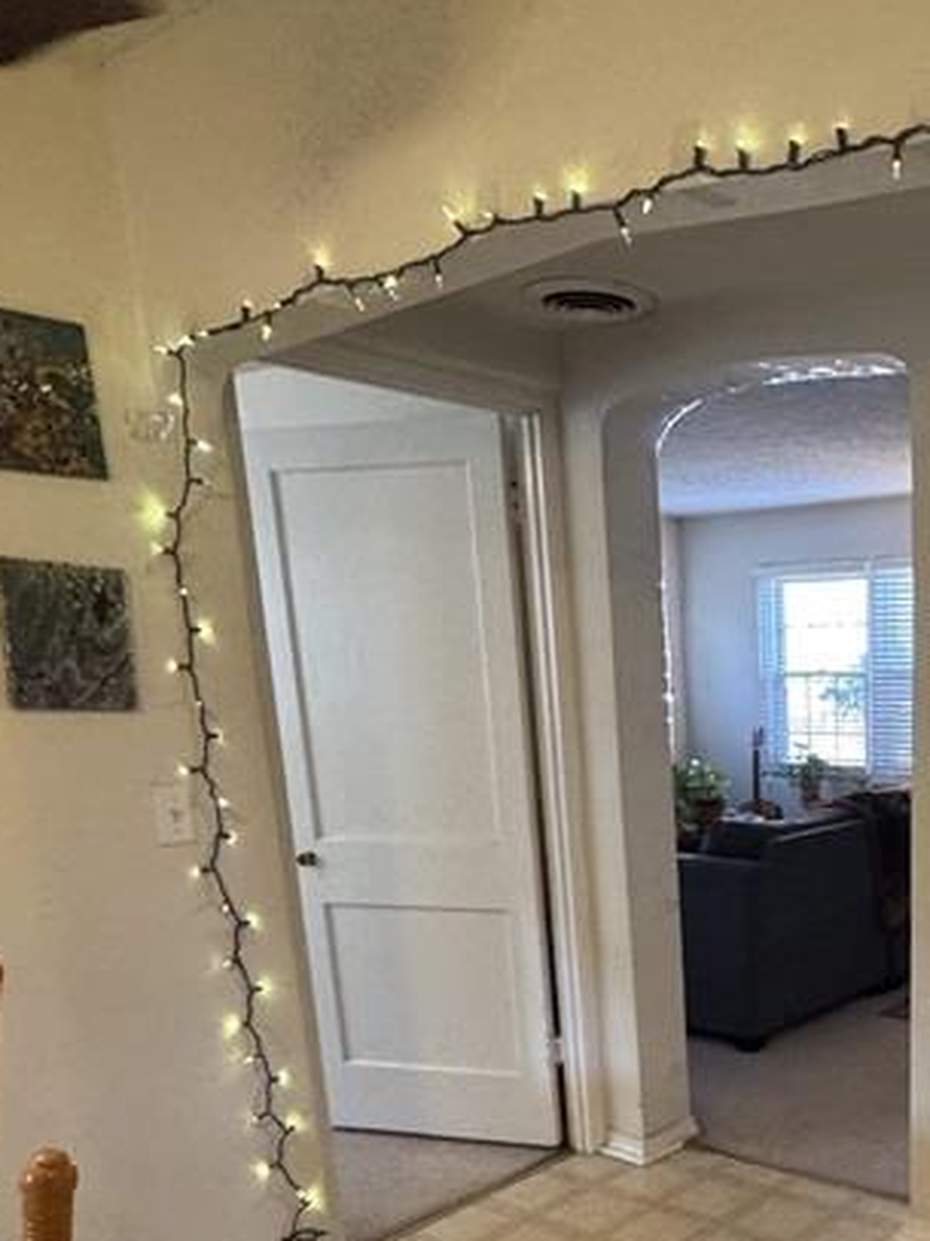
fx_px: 1183
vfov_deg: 52.7
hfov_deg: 39.1
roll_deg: +1.7
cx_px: 881
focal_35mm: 33
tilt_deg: -14.2
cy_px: 945
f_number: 2.2
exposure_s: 1/60
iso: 640
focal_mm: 2.22
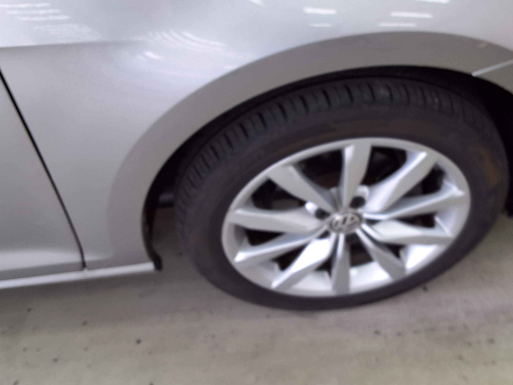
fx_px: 533
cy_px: 182
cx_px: 318
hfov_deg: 50.9
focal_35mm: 36
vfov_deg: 39.6
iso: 40
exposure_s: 1/60
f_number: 1.9
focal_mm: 2.91
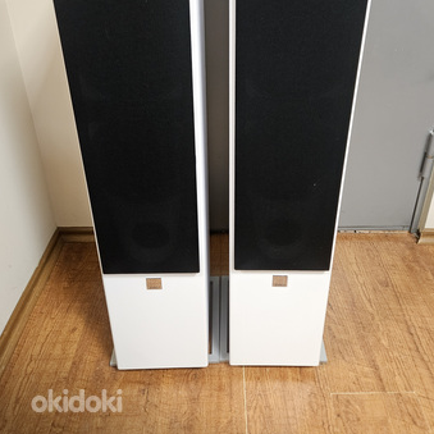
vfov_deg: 52.4
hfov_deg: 54.0
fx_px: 426
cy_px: 125
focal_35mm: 30
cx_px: 235
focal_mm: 5.4
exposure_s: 1/50
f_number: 1.8
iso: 500
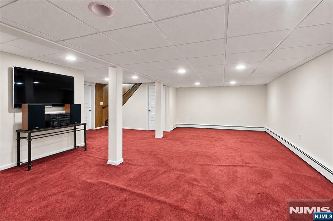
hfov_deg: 96.8
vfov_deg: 73.7
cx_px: 166
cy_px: 110
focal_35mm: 16
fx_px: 148
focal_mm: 16
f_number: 10
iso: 4000
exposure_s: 1/15
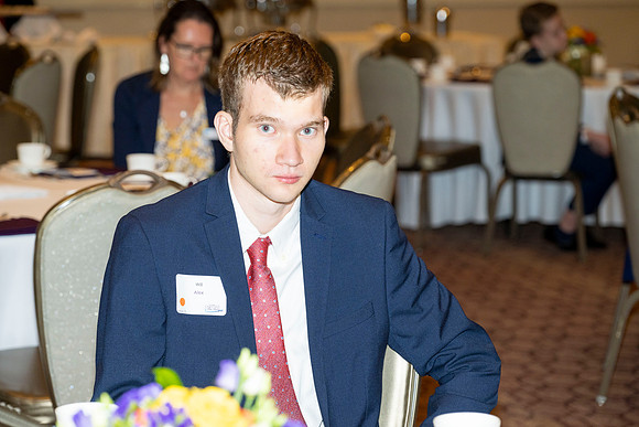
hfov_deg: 17.8
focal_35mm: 115
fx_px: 2042
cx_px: 320
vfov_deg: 11.9
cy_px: 214
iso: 1000
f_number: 5.6
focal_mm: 115
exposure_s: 1/100
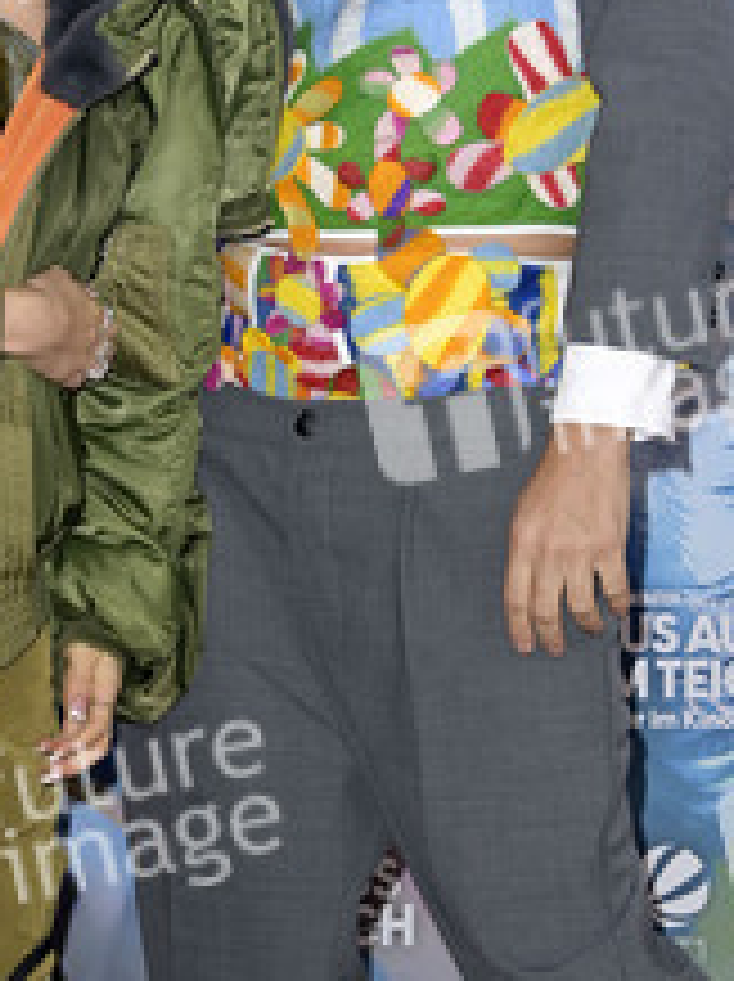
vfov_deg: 12.4
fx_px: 4504
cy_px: 153
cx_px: 180
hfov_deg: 9.3
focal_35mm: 159
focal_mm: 90
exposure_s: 1/250
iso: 640
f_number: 5.6
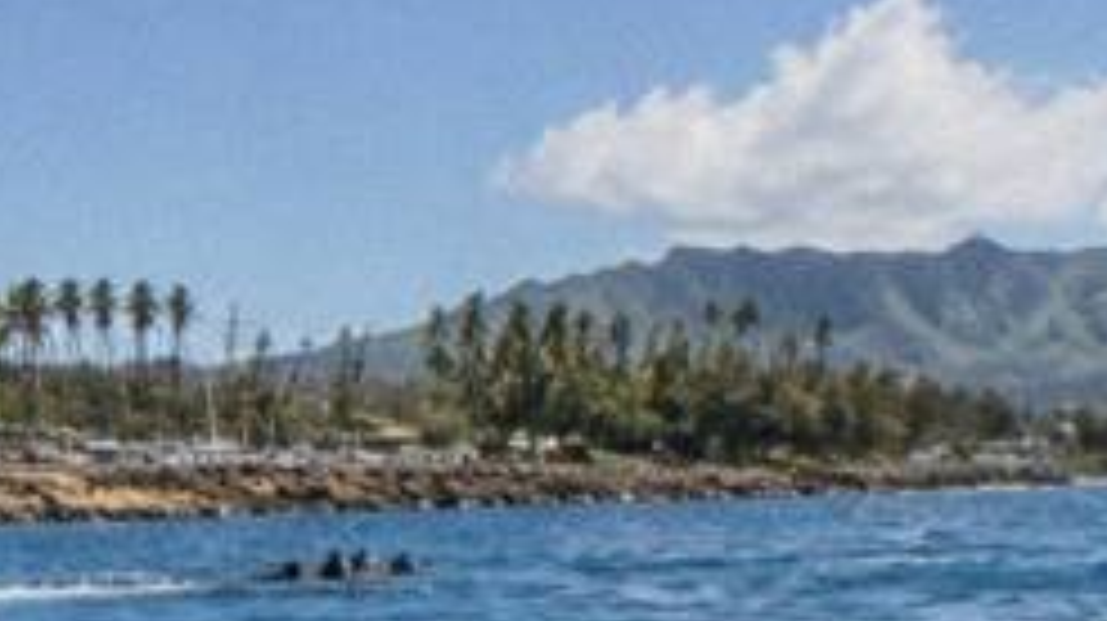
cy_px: 970
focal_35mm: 126
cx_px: 688
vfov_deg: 9.3
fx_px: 3696
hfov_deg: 17.0
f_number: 4
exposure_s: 1/1000
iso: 200
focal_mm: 37
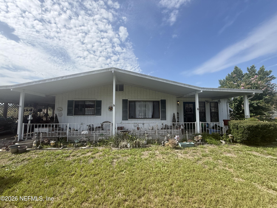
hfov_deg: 102.1
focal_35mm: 14
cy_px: 104
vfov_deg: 85.7
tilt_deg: +5.1
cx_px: 138
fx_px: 112
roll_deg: +0.4
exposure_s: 1/1464
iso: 64
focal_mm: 2.22
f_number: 2.2
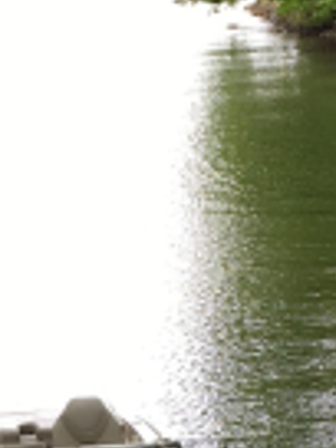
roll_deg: +1.6
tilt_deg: -16.9
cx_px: 46
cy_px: 492
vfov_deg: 13.6
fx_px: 1838
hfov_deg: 10.4
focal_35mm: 142
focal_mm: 4.15
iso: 25
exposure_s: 1/159
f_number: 2.2
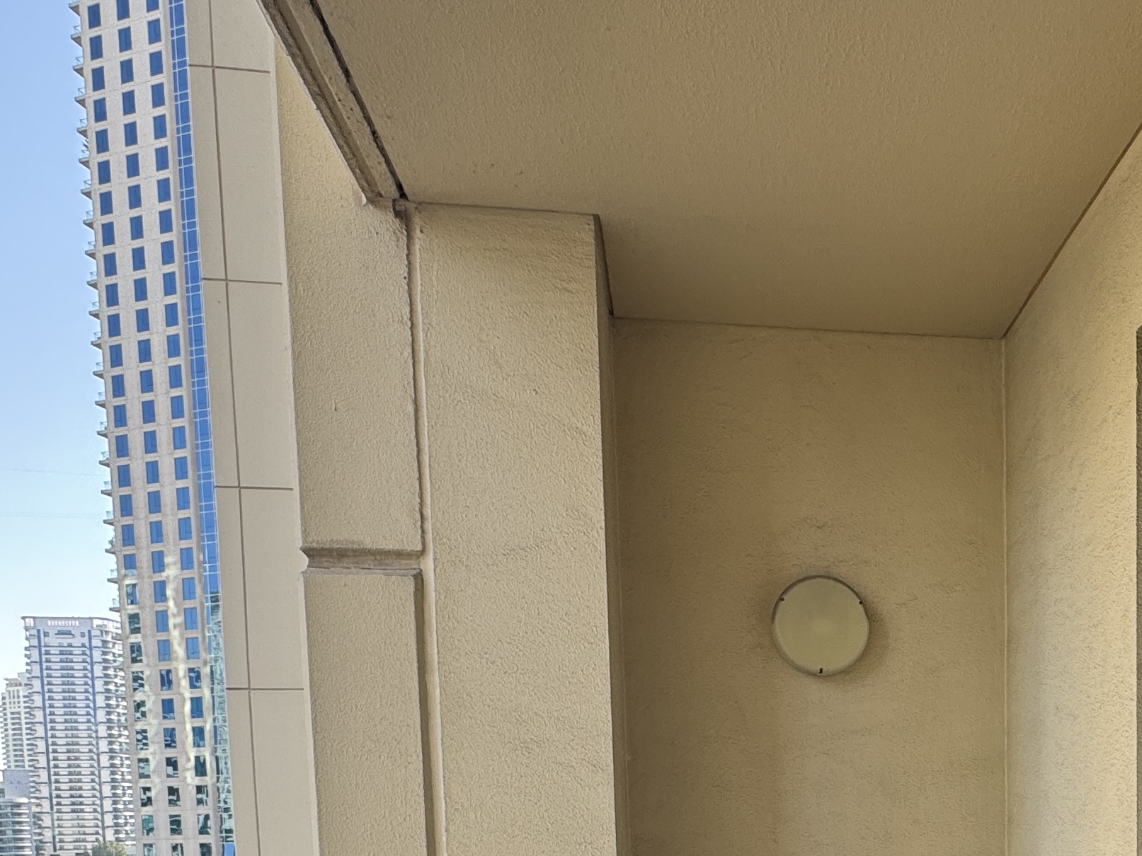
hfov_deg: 49.9
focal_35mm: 35
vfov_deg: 35.7
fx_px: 1155
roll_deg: +1.5
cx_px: 894
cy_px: 903
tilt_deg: -4.4
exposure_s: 1/115
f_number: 2.2
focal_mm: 2.22
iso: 40
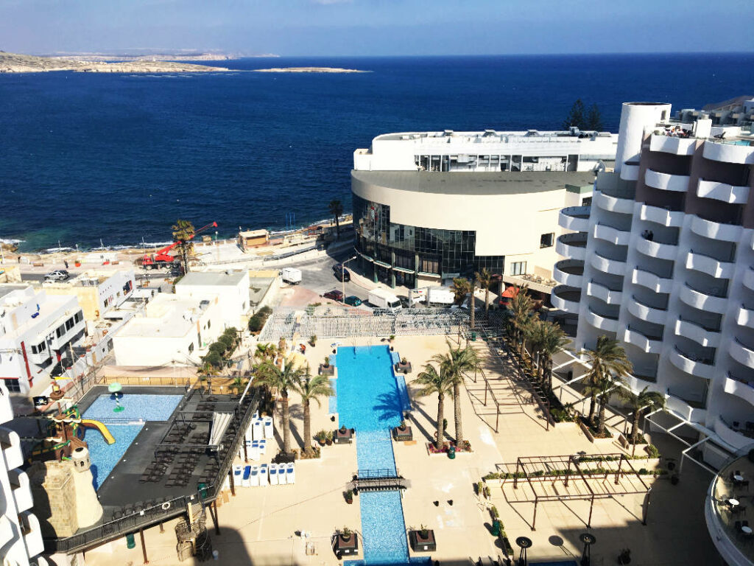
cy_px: 283
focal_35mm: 29
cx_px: 377
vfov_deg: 48.2
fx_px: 632
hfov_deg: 61.7
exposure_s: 1/2849
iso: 25
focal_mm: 4.2
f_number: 2.2
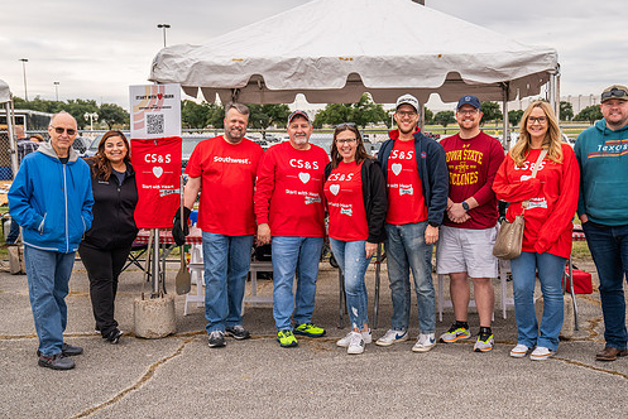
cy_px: 216
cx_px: 346
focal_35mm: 49
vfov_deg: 27.6
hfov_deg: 40.3
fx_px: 855
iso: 500
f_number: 5
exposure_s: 1/800
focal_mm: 42
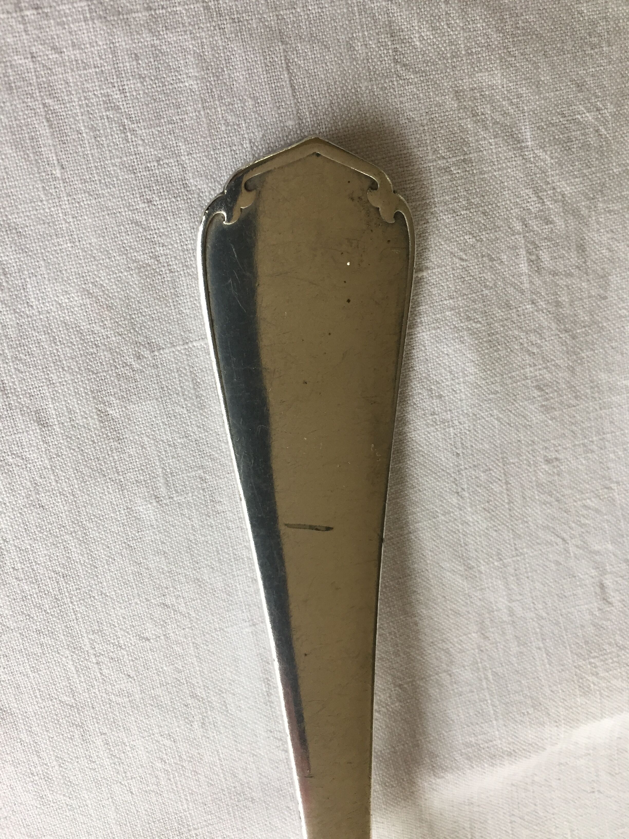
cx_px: 314
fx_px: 703
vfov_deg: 61.7
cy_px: 420
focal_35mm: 29
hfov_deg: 48.2
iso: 50
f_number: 2.2
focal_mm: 4.15
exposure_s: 1/33
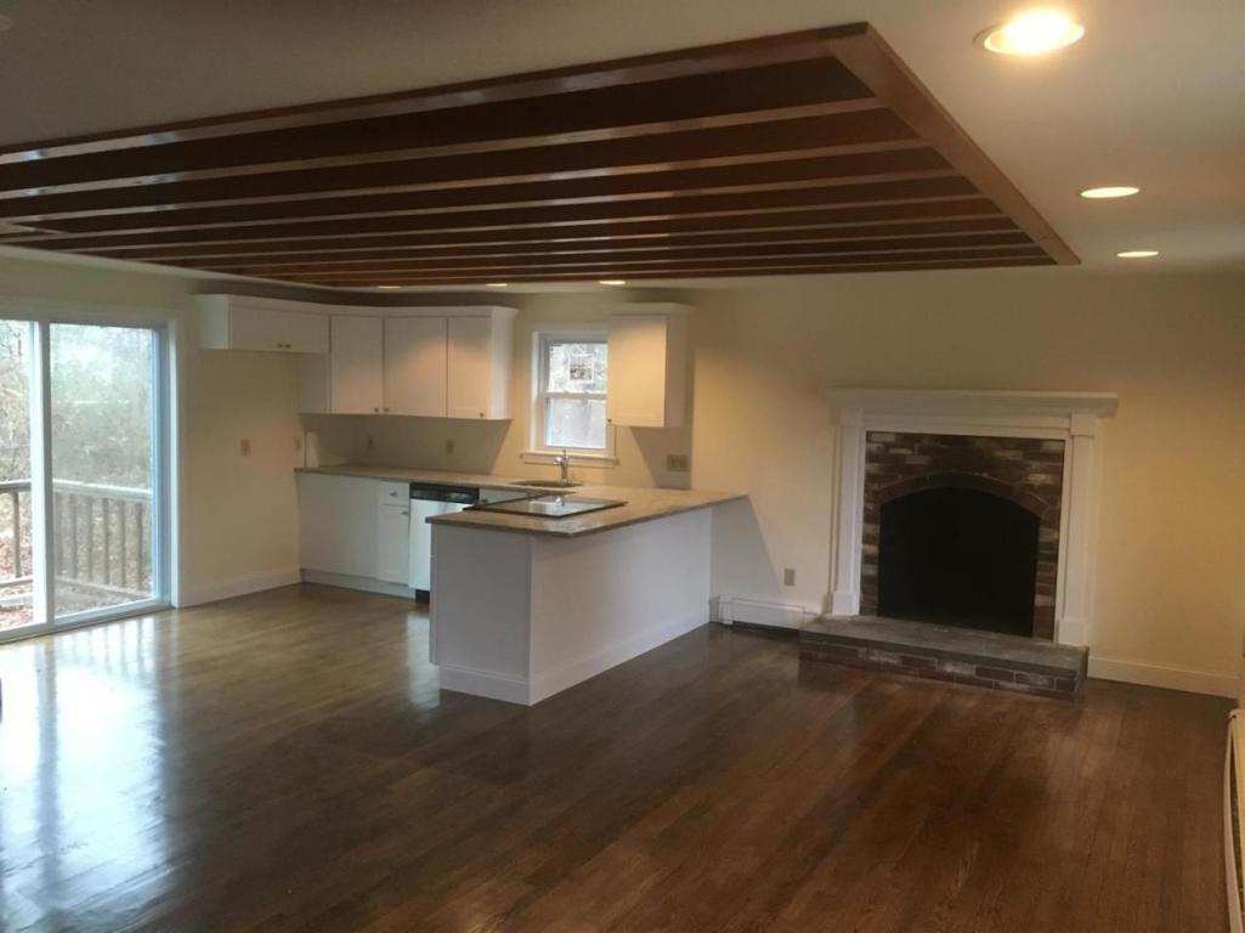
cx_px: 622
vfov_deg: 48.2
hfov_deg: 61.7
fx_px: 1043
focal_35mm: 29
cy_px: 466
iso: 200
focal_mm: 4.15
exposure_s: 1/30
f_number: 2.2
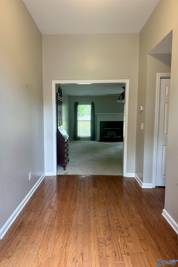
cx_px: 80
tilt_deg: -5.7
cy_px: 134
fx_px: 185
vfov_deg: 71.5
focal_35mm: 25
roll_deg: -1.3
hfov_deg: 51.2
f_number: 1.78
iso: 200
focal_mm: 6.86
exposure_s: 1/120
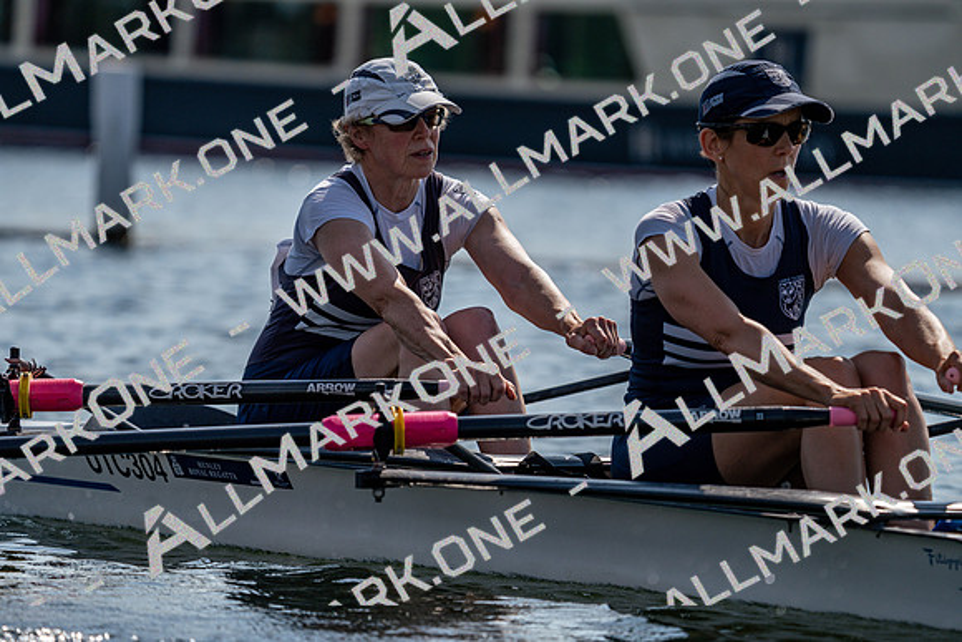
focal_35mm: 335
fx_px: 8954
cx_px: 481
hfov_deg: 6.2
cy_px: 321
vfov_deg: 4.1
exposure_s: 1/1600
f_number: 6.3
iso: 125
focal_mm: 335
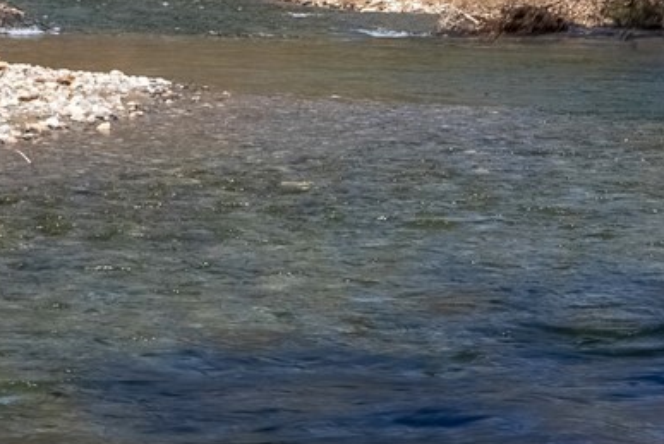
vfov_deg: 8.0
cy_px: -490
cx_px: -322
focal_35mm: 162
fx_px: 2999
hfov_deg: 12.1
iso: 125
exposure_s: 1/5000
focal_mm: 37.1
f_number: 14
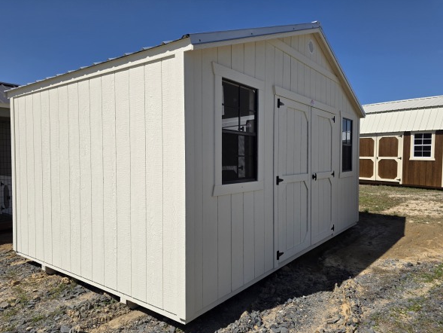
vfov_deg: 54.9
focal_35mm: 25
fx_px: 320
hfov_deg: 69.4
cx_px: 215
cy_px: 172
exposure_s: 1/7944
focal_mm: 6.3
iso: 50
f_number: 1.7
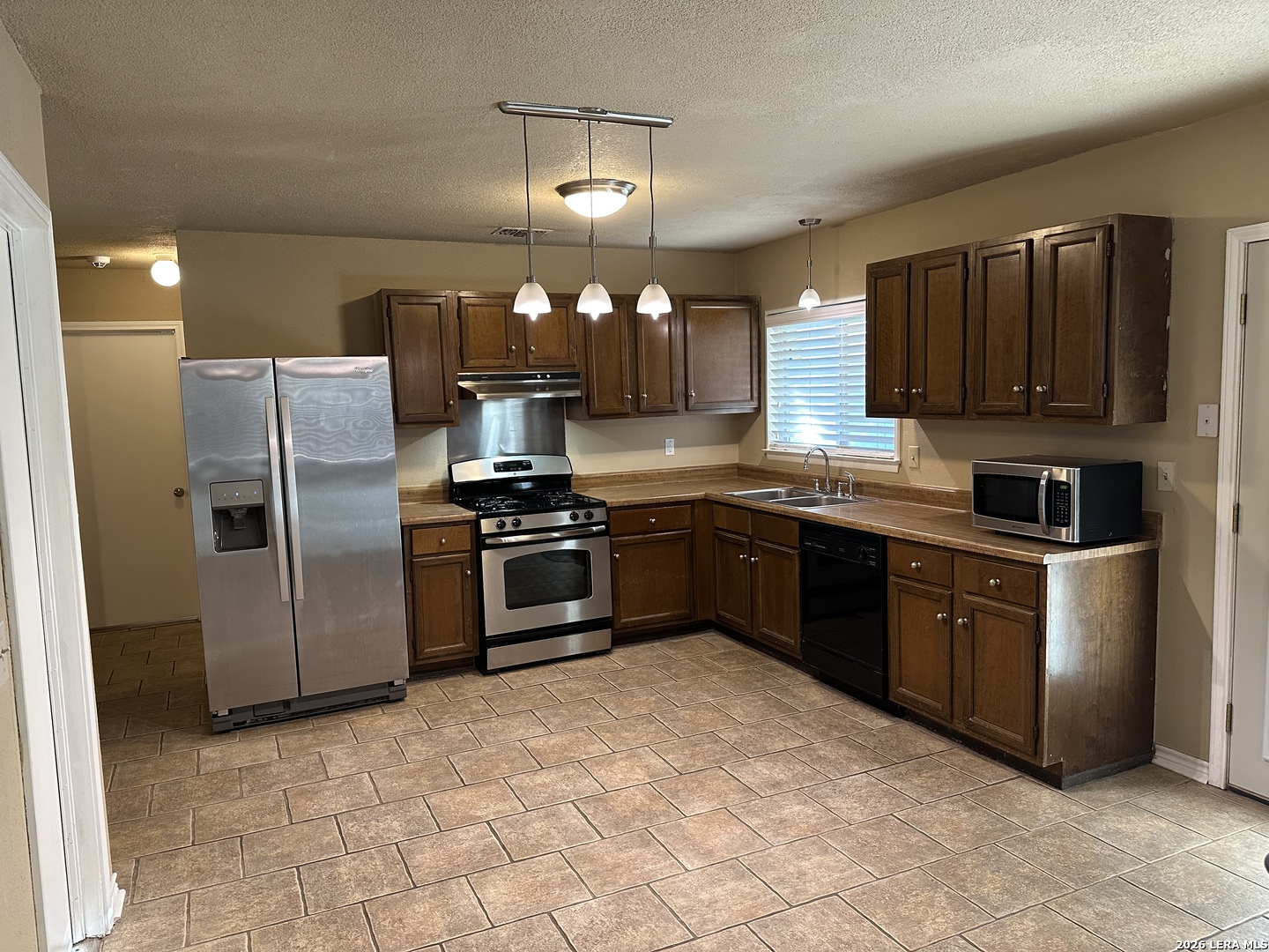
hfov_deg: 71.6
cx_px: 634
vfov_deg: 56.8
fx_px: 880
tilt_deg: -5.0
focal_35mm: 24
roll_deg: +1.2
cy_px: 476
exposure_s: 1/60
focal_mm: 6.86
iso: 320
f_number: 1.78
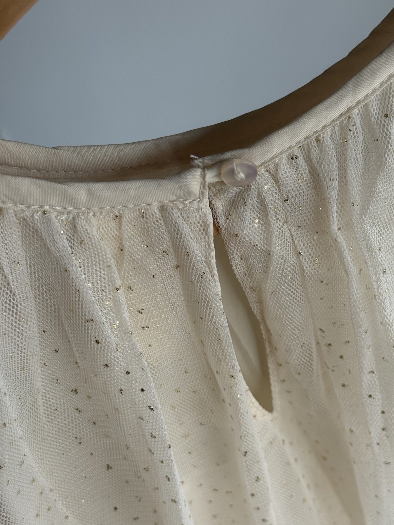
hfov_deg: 26.1
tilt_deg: -41.3
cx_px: 229
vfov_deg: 34.3
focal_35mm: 56
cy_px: 304
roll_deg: +16.3
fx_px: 850
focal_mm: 6.76
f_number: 1.78
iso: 64
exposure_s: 1/762
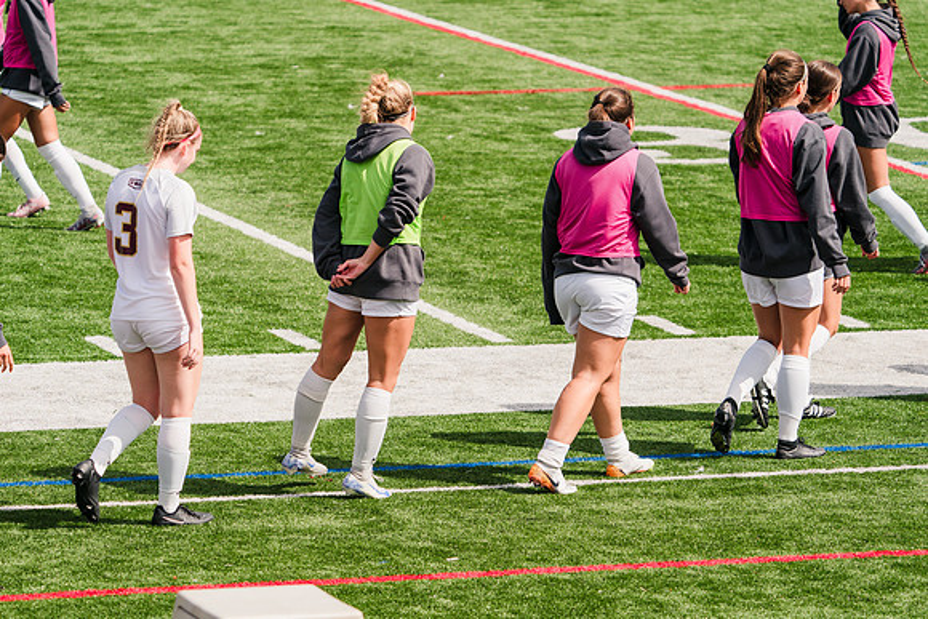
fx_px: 6162
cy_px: 310
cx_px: 464
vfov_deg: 5.8
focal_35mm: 239
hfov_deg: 8.6
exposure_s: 1/1600
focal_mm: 239
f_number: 5.6
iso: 320
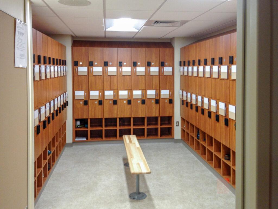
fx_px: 265
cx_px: 139
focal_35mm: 33
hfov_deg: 55.4
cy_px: 104
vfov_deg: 42.9
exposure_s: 1/20
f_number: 2.4
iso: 80
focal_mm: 4.12
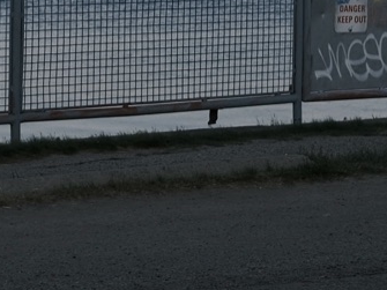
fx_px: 2023
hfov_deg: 10.8
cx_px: -7
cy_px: -179
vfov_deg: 8.0
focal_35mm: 181
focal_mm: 23
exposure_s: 1/280
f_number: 5
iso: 125
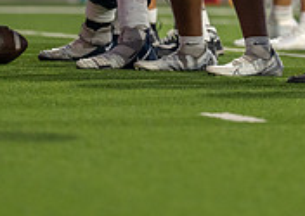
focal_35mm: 803
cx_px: 278
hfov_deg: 2.5
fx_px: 6942
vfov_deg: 1.8
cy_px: -101
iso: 2000
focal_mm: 200
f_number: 2.8
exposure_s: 1/1600
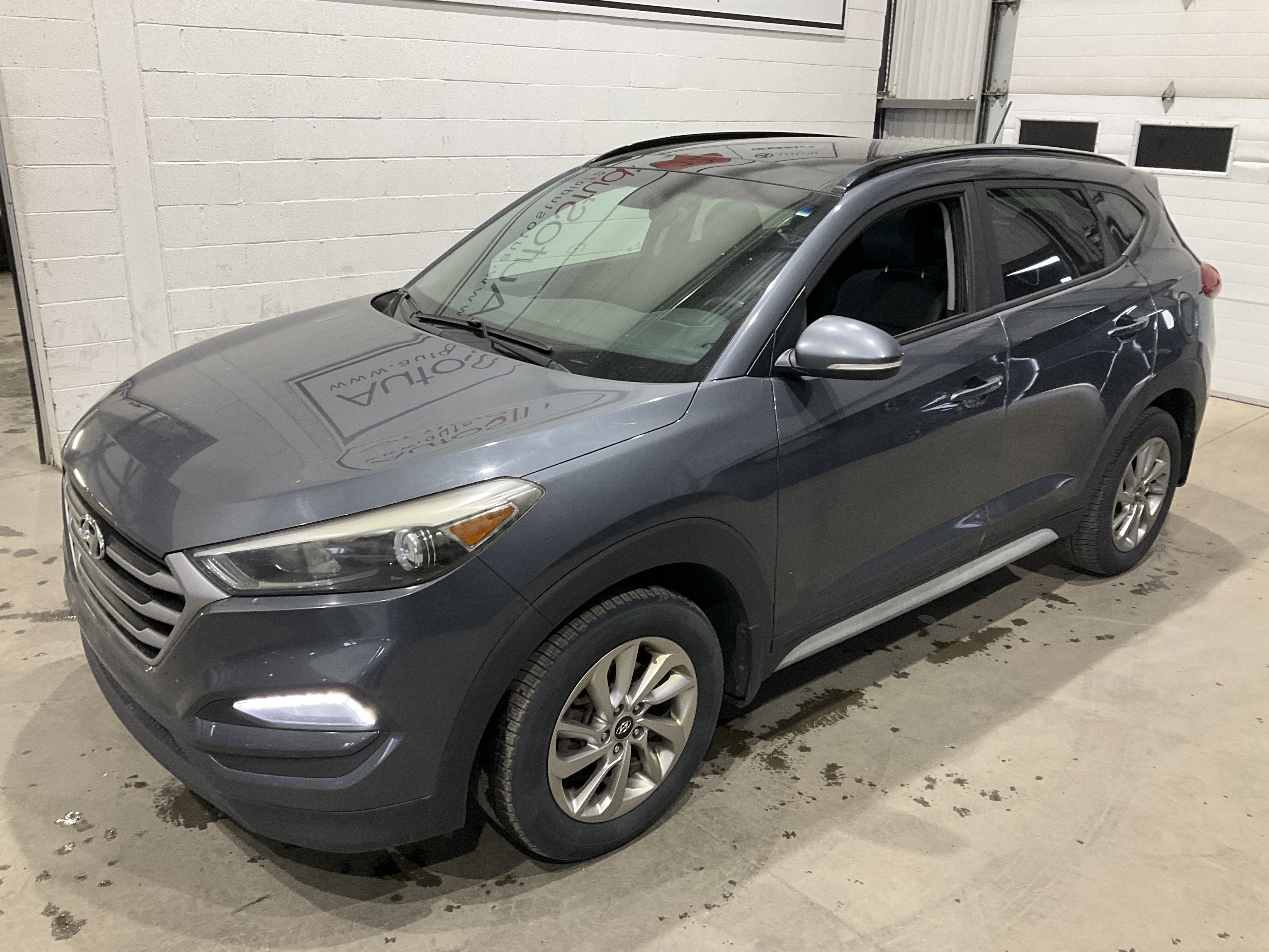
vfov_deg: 48.2
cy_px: 476
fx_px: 1063
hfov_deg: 61.7
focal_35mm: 29
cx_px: 634
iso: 80
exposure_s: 1/60
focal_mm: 3
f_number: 1.8
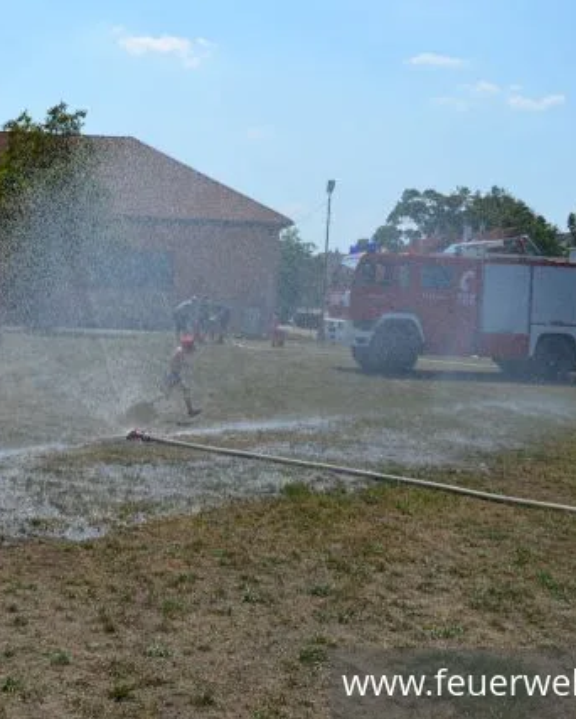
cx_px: 189
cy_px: 359
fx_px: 1001
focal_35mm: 47
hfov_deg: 31.8
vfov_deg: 39.5
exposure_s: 1/320
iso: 100
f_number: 9
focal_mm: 22
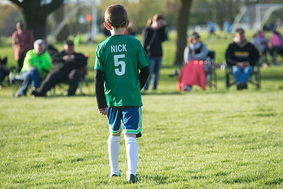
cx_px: 151
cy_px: 93
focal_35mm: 331
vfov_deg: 4.2
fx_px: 2605
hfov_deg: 6.2
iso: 1000
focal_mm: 310
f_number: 7.1
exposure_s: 1/1250
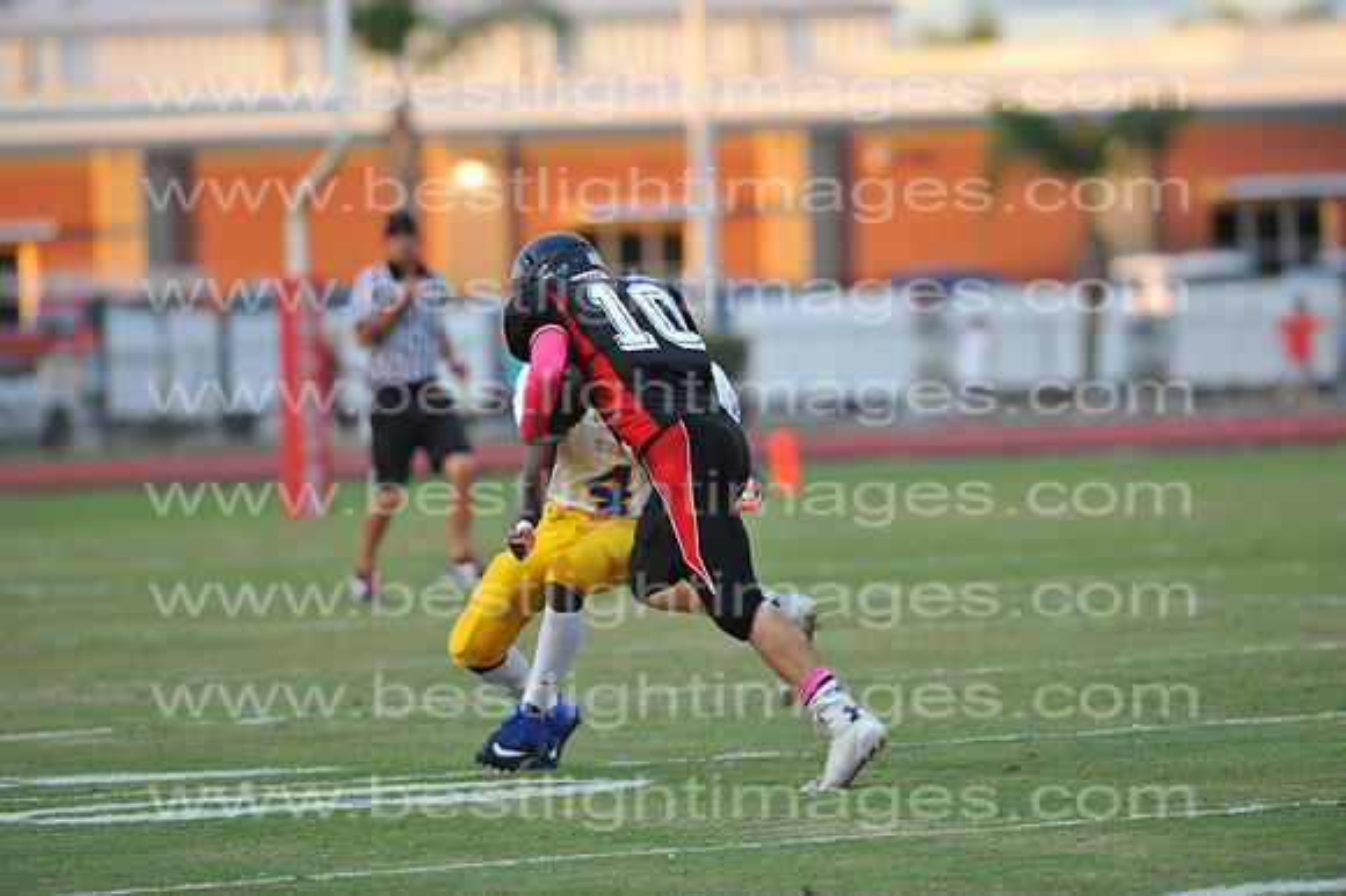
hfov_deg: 6.9
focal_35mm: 300
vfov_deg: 4.6
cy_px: 448
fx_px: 11210
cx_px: 673
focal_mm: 300
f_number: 4
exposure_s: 1/640
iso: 2000
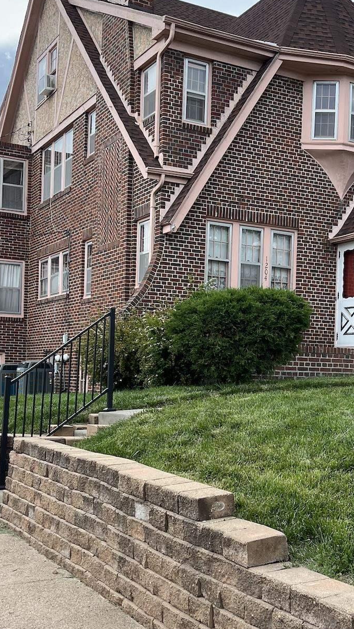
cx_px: 214
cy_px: 340
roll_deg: -0.9
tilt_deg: +4.9
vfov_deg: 43.7
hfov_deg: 25.4
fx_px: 784
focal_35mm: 47
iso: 50
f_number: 1.5
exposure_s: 1/1838
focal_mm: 5.7
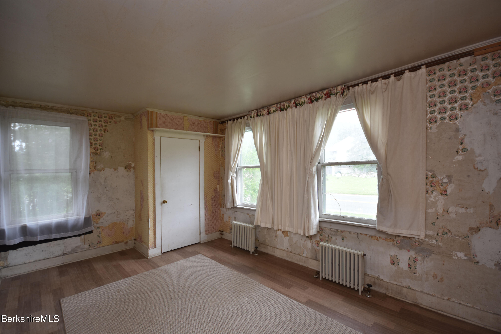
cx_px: 250
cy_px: 167
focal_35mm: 15
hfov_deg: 100.4
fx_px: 209
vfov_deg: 77.3
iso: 200
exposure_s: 1/60
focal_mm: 10
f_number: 4
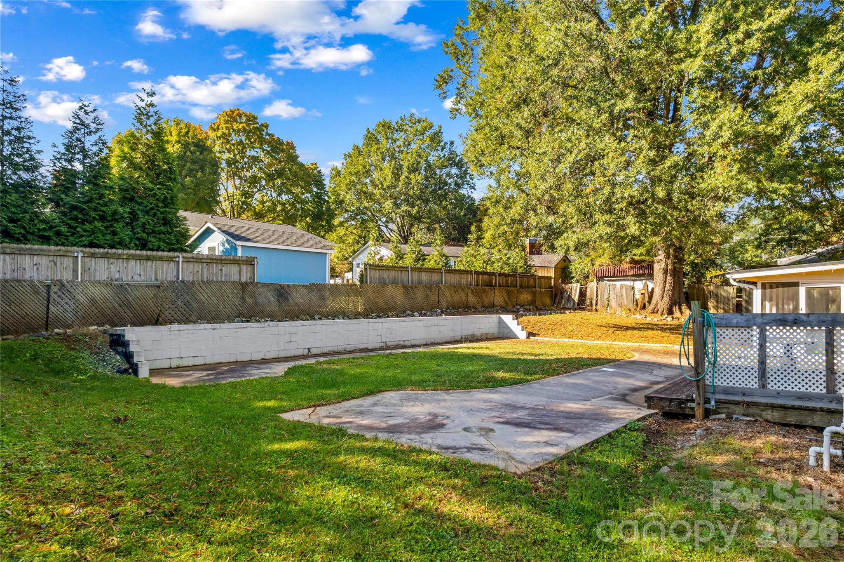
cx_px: 422
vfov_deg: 57.2
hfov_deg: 78.6
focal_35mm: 22
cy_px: 281
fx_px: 515
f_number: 2.8
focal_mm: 8.38
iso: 100
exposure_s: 1/250
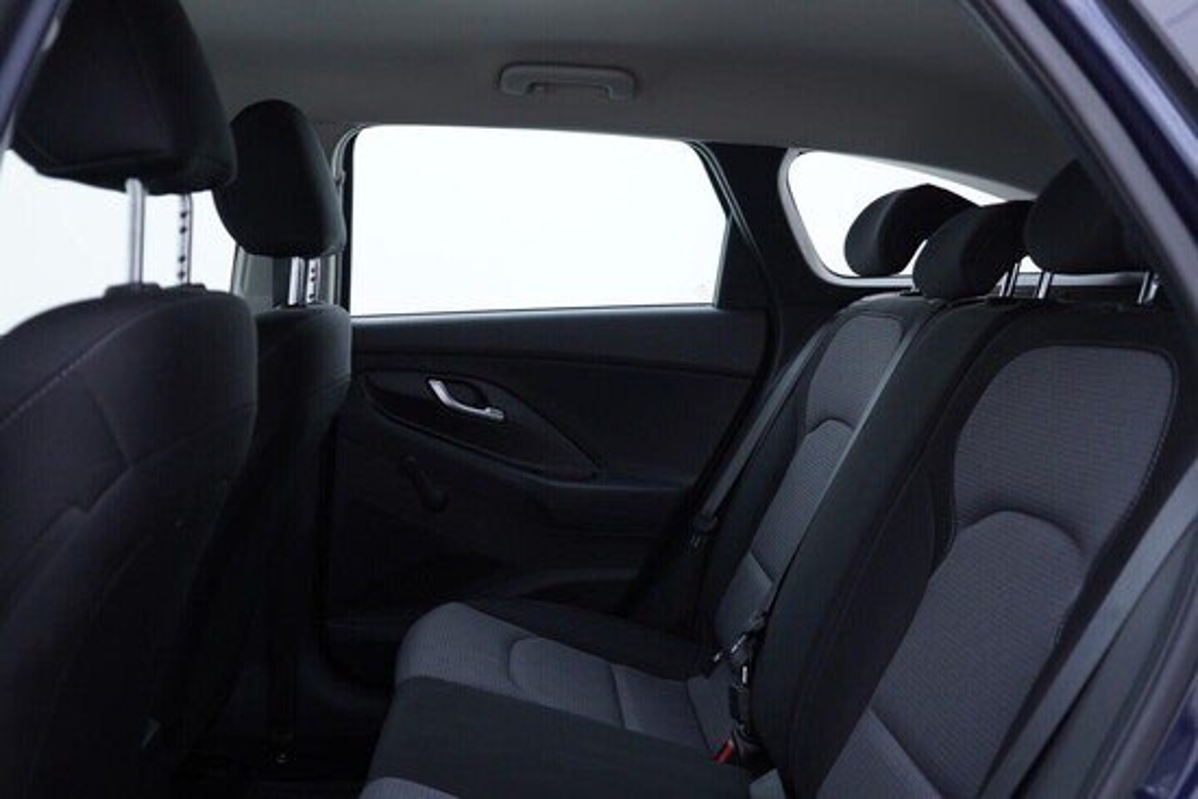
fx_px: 1198
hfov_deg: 53.1
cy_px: 400
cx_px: 599
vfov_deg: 36.9
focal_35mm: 36
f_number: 2.8
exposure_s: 1/40
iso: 125
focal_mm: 24
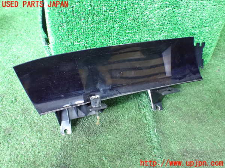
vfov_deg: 46.8
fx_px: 195
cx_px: 112
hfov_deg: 60.0
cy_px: 84
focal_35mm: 30
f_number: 2.3
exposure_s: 1/30
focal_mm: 5.4
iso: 1250
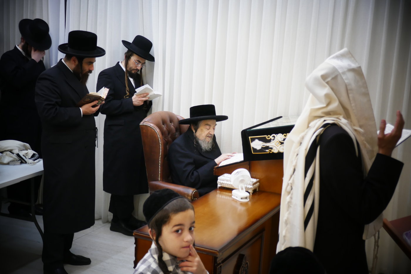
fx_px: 582
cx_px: 206
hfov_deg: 38.9
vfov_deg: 26.5
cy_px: 137
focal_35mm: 51
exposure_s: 1/80
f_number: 4.1
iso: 640
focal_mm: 18.6
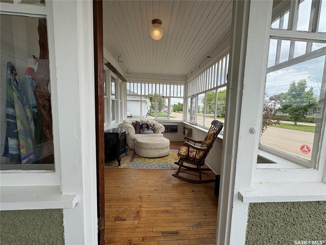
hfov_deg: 102.1
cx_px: 163
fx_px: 132
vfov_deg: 85.7
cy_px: 122
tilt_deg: -4.6
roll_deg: -0.9
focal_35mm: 14
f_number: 2.2
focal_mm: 2.22
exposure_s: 1/771
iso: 40
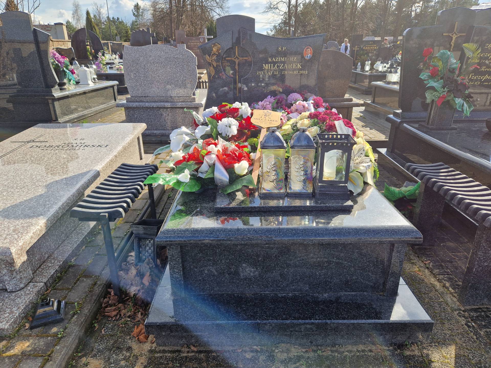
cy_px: 184
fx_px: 326
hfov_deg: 73.9
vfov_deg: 58.9
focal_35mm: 23
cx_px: 246
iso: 50
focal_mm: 5.4
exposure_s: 1/838
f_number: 1.8
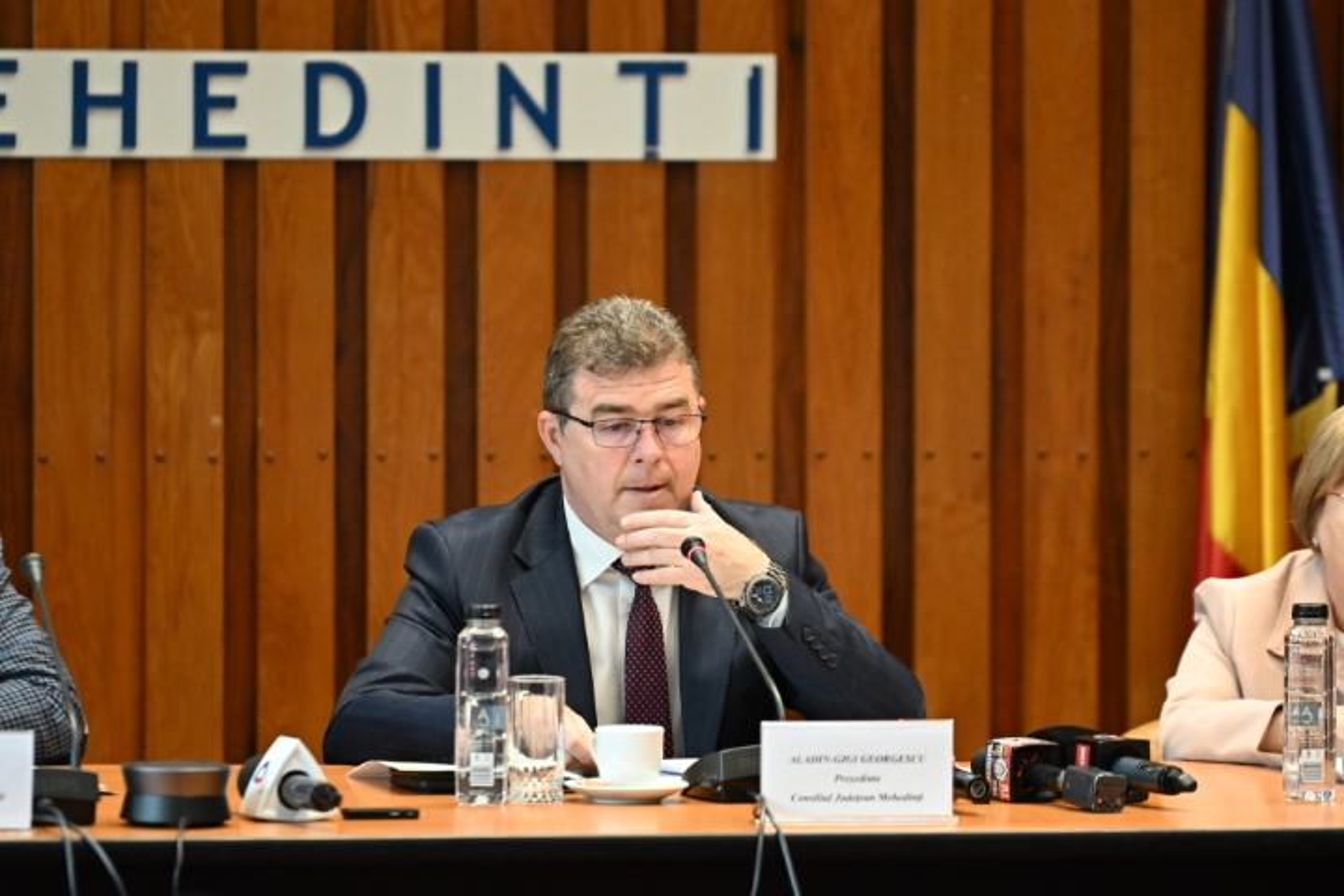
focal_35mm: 300
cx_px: 672
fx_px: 11199
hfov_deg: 6.9
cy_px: 448
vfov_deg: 4.6
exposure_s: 1/320
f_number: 2.8
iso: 3200
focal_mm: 200
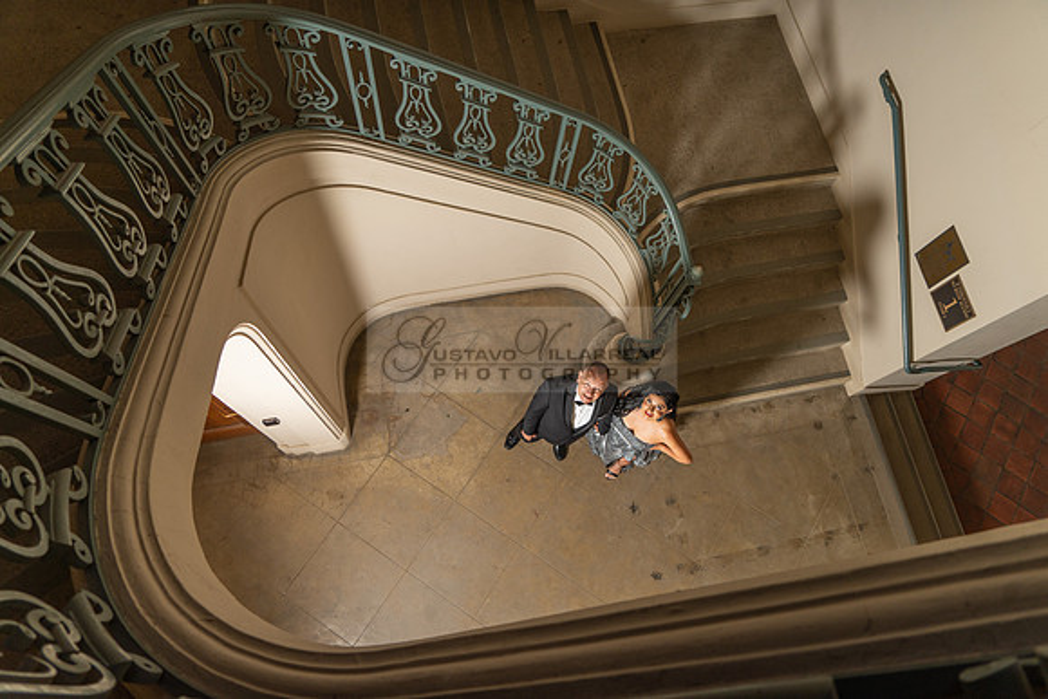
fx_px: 699
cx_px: 524
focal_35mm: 24
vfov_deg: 53.2
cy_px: 350
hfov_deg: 73.7
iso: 400
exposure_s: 1/200
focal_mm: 24
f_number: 4
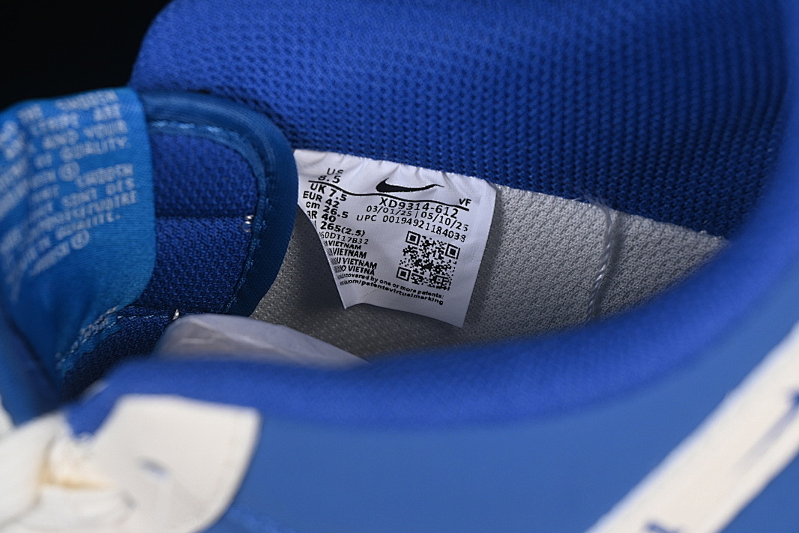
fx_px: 1687
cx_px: 395
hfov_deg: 26.6
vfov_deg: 18.0
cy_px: 268
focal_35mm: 76
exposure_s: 1/80
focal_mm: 50
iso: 160
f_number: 7.1
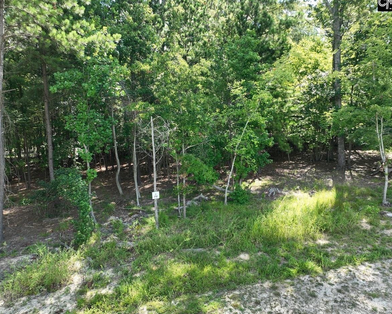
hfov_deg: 66.0
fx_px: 302
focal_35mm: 26
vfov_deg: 54.9
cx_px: 192
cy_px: 158
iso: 110
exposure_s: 1/320
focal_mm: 12.29
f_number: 2.8
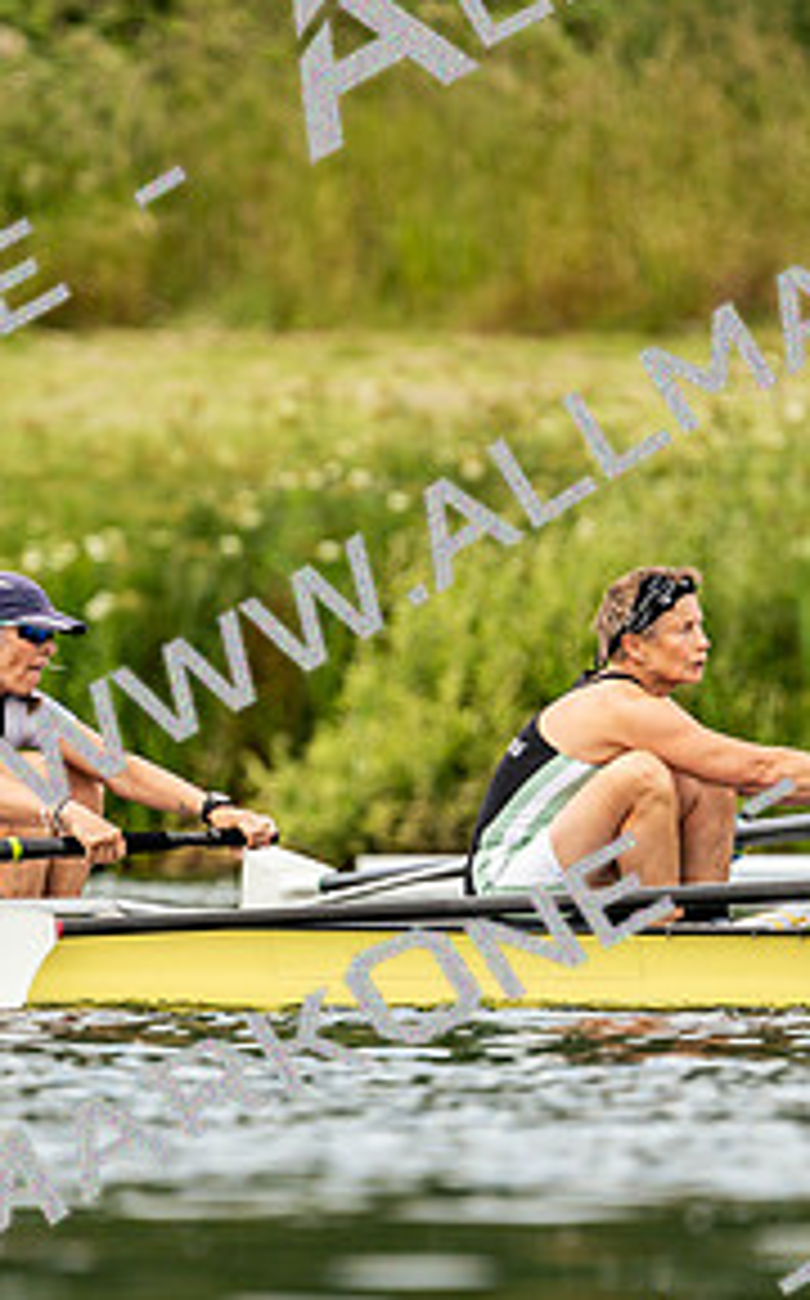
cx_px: 540
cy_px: 821
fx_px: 43517
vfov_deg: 1.7
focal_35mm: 1229
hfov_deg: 1.1
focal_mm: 600
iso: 400
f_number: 6.3
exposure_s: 1/2000
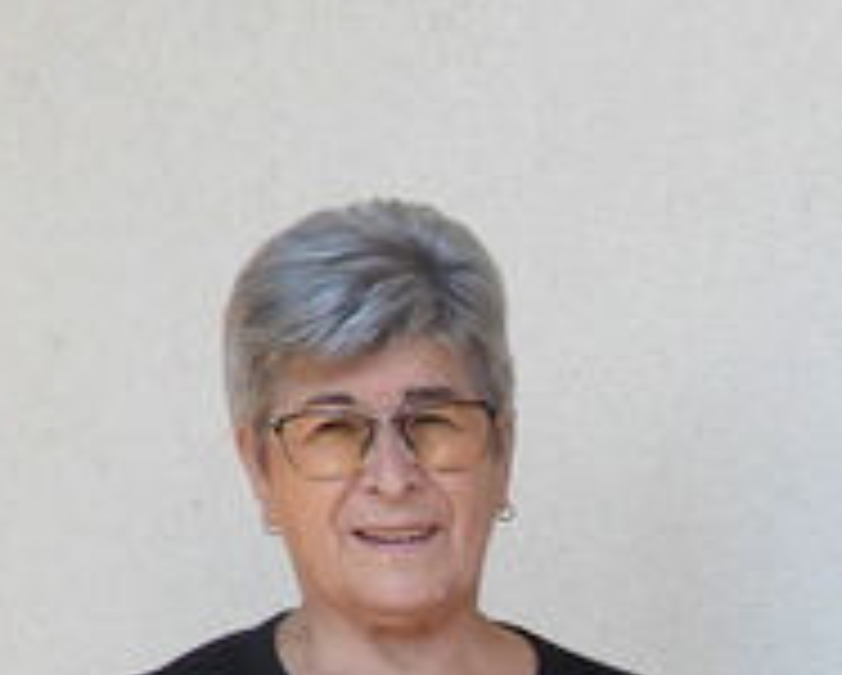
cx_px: 1423
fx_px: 3742
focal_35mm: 150
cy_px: 1444
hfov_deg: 12.0
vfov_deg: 9.5
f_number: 2.8
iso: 100
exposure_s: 1/400
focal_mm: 4.3
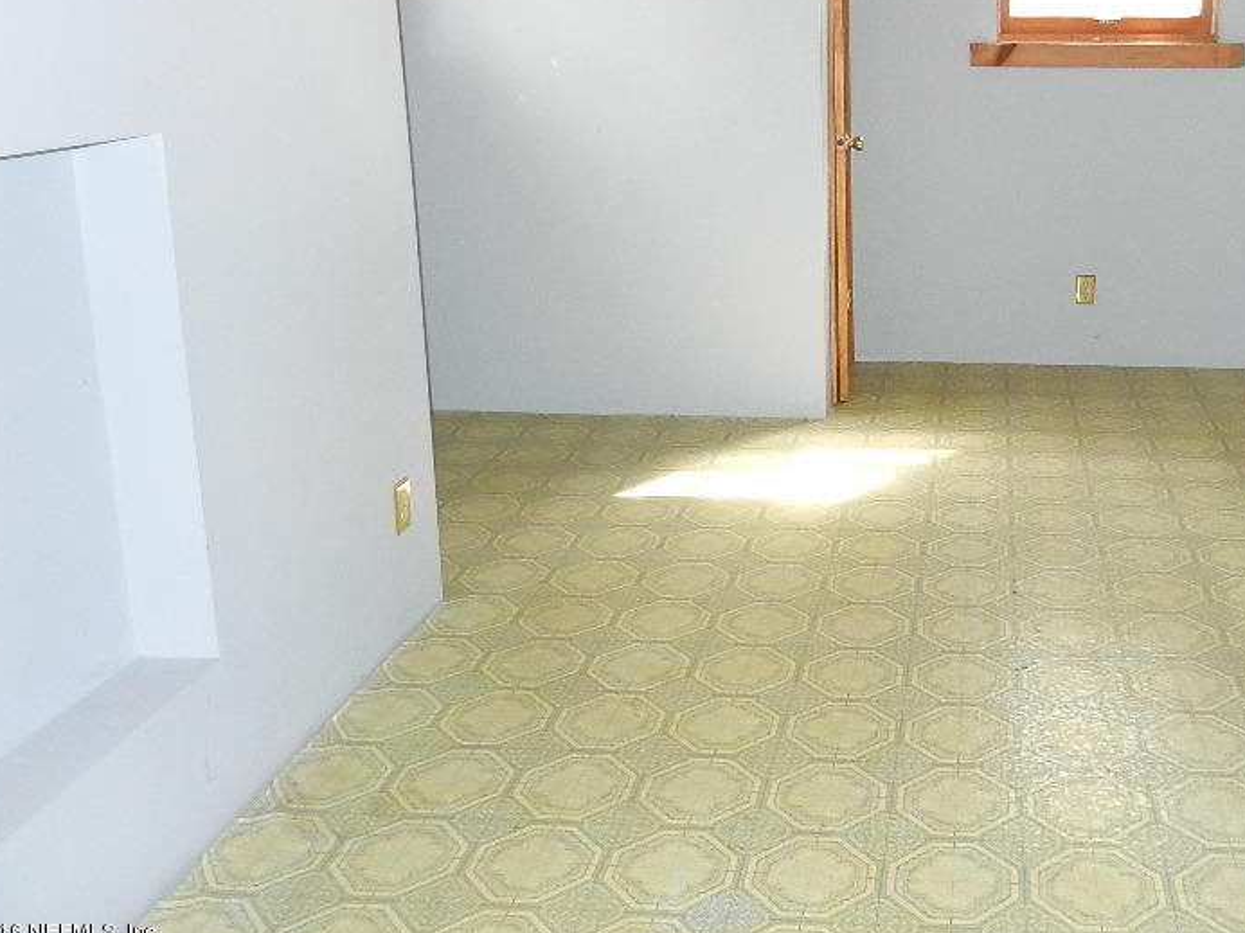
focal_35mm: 37
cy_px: 291
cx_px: 867
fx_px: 1331
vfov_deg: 38.1
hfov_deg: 48.9
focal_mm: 4.5
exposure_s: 1/30
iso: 560
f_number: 3.5
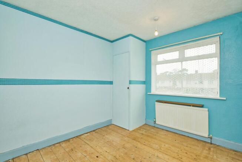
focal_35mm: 16
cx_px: 121
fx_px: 108
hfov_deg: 96.7
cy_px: 81
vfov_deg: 73.9
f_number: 10
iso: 400
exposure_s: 1/80
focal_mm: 16
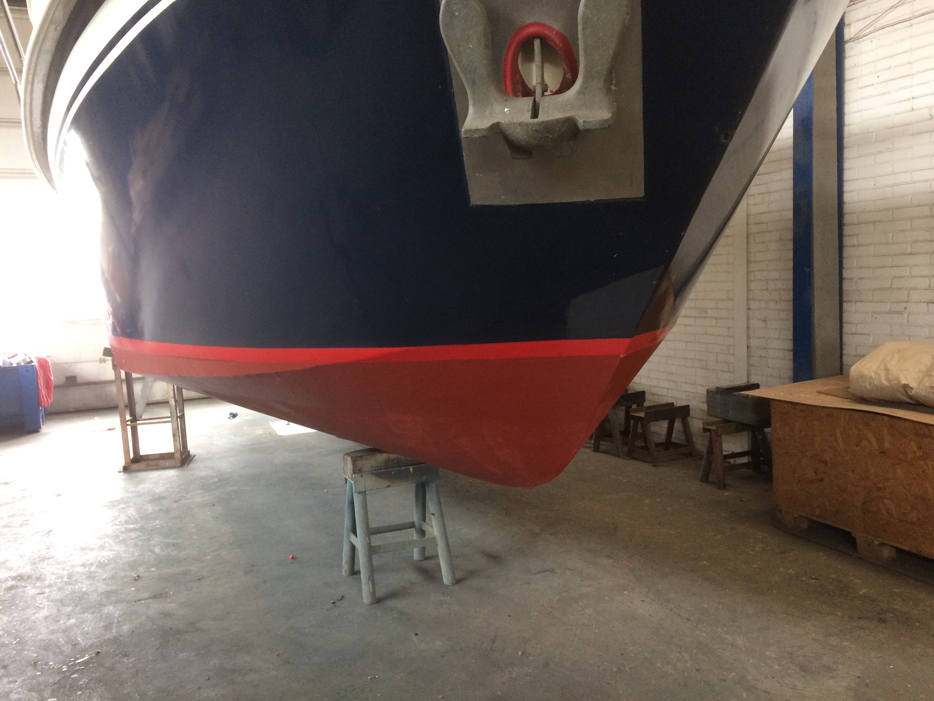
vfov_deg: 48.2
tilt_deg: -4.6
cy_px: 350
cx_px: 467
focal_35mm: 29
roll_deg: +2.2
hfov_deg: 61.7
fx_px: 782
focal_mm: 4.15
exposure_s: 1/33
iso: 200
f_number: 2.2
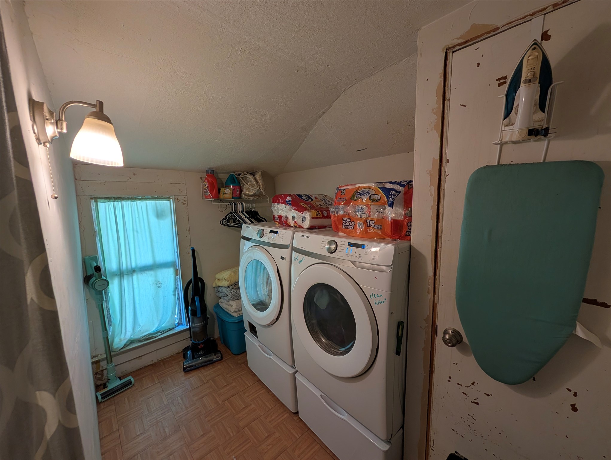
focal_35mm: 12
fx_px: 212
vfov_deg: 94.6
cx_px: 306
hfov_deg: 110.5
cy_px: 230
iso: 93
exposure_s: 1/120
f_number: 1.7
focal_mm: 2.02
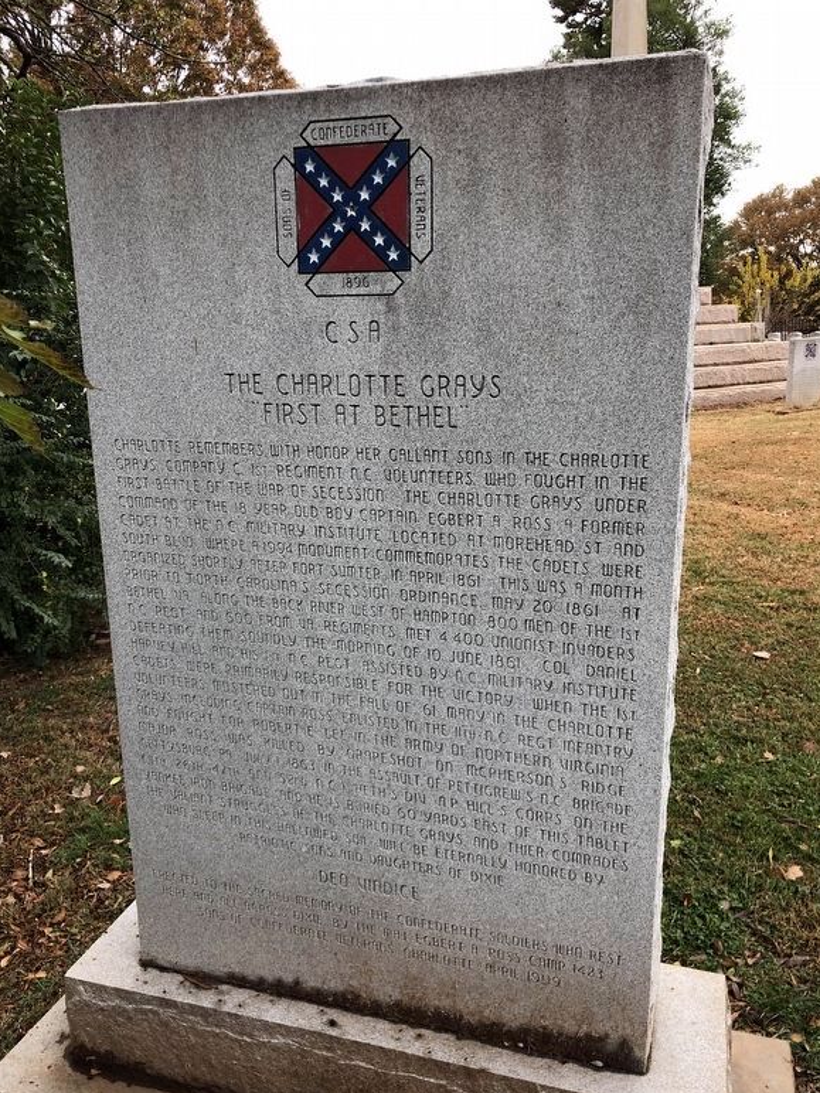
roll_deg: +2.4
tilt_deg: -14.7
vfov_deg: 61.7
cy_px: 555
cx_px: 401
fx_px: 916
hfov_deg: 48.2
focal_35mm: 29
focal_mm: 4
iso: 25
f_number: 1.8
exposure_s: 1/100
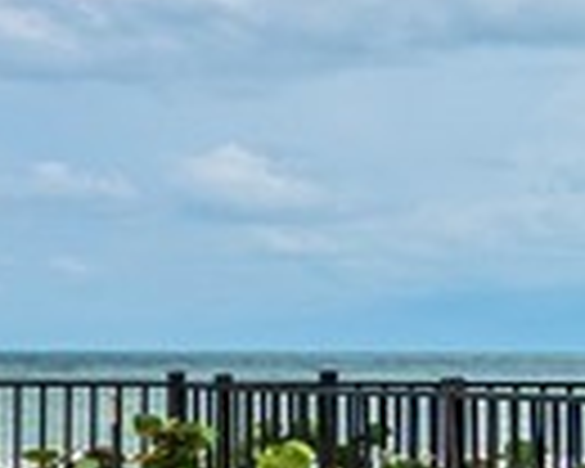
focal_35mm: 125
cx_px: -1357
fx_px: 2164
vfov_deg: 12.3
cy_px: 308
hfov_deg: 9.8
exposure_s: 1/3200
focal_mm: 16
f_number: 10
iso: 640
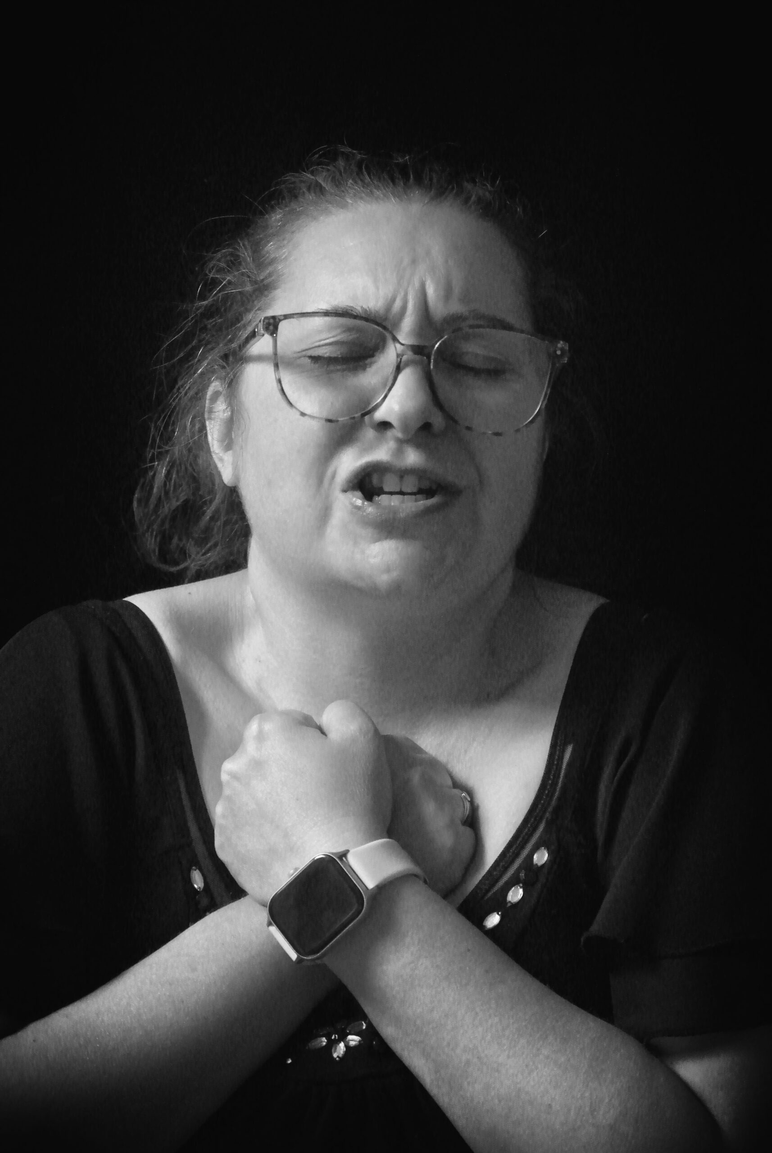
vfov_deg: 17.8
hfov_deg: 12.0
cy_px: 576
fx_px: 3688
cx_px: 386
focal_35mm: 115
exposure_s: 1/320
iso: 6400
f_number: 4
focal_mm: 42.7
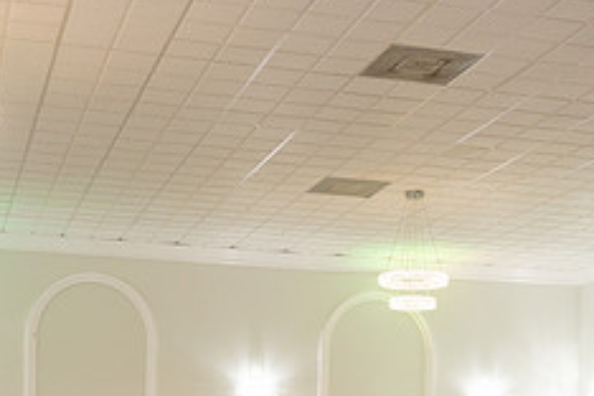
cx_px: 258
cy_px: 519
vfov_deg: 17.1
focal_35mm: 75
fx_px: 1237
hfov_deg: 27.0
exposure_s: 1/100
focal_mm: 28
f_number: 2.8
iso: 640
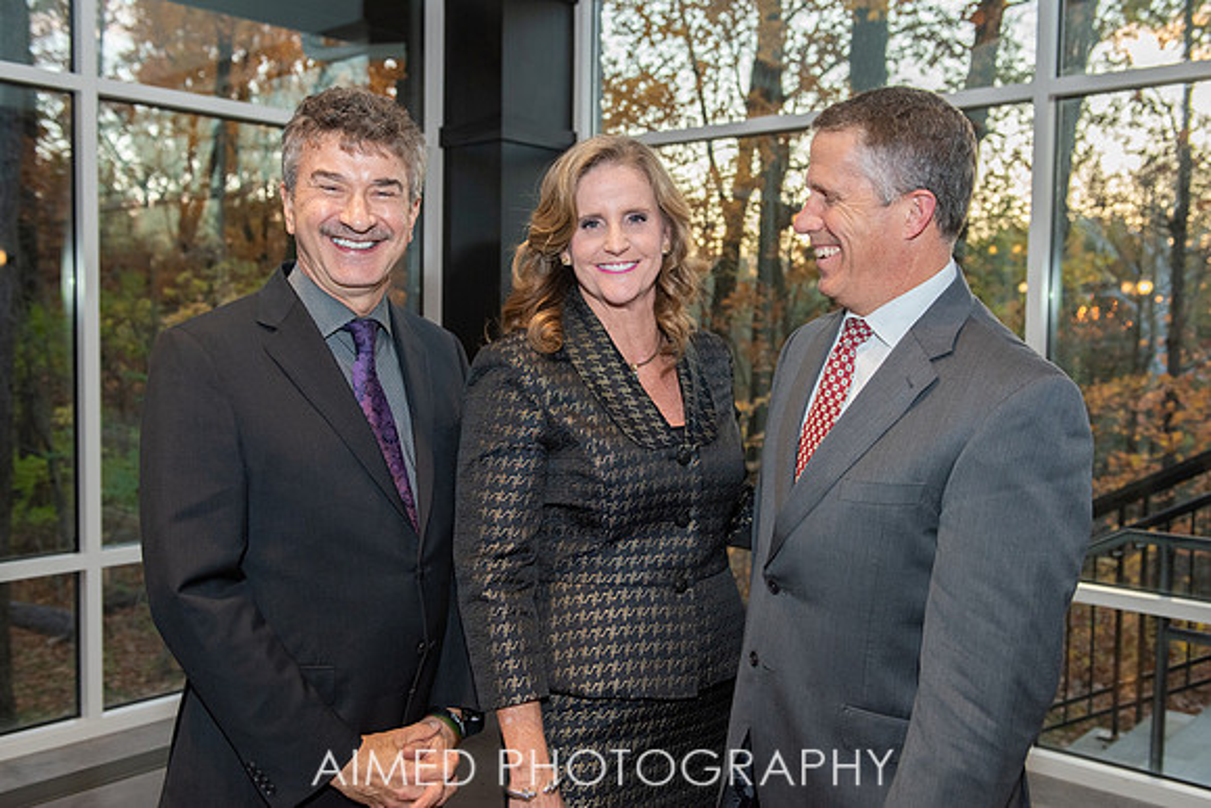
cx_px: 629
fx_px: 1163
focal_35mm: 35
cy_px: 403
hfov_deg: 55.0
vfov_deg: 38.3
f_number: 4
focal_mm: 32
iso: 1000
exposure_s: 1/250
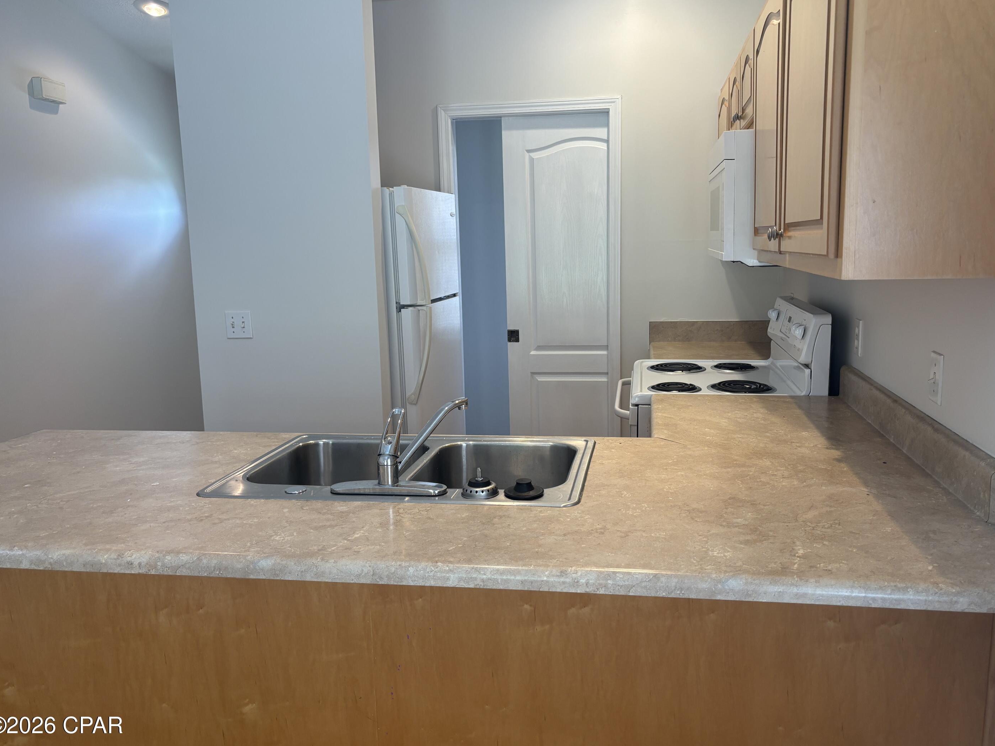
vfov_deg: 49.7
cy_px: 360
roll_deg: +1.8
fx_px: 805
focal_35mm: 28
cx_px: 523
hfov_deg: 63.4
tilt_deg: -9.1
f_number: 1.6
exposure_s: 1/120
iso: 80
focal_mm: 5.96
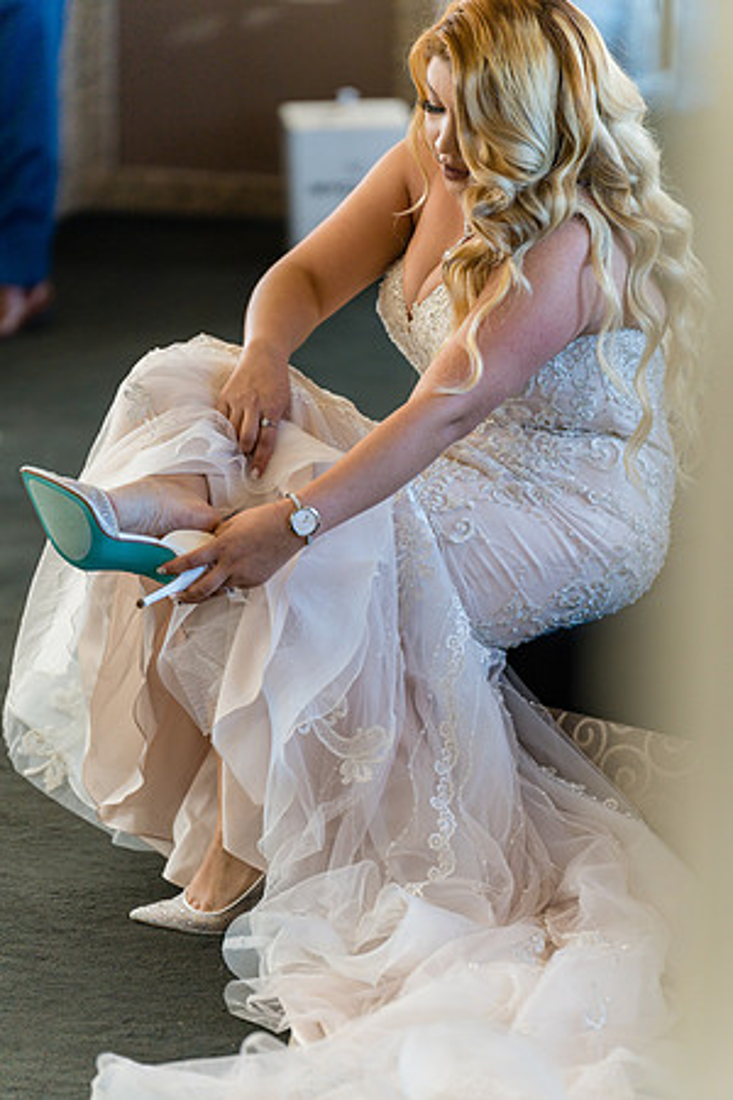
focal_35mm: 156
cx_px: 366
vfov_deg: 13.2
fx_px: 4764
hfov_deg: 8.8
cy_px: 550
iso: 320
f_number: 2.8
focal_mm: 156
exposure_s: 1/200
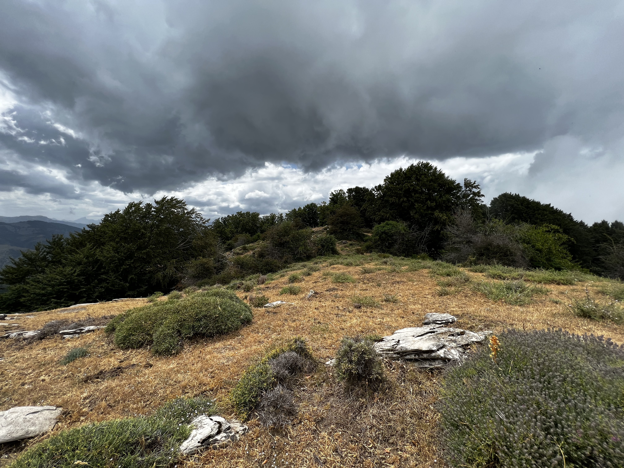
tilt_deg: -0.1
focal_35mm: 13
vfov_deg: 89.9
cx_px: 312
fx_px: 234
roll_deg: -1.2
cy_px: 234
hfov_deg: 106.2
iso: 32
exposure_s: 1/1946
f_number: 1.8
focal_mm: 1.57
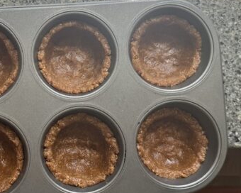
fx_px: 364
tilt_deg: -86.9
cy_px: 103
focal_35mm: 51
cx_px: 55
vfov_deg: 29.7
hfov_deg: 35.7
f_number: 1.78
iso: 125
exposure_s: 1/243
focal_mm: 6.76
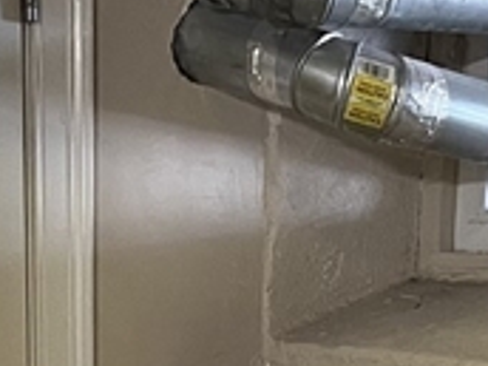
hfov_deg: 12.7
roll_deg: -2.4
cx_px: 298
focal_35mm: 155
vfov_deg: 8.3
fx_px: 2185
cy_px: 1044
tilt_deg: -19.5
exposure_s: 1/60
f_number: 1.6
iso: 160
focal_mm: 5.1
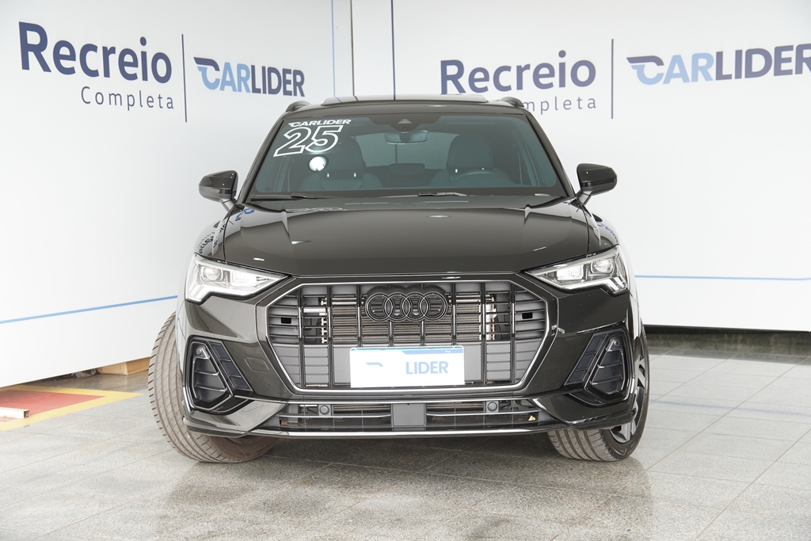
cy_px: 270
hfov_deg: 35.9
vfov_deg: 24.4
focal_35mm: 56
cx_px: 406
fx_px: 1250
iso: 200
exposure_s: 1/100
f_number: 3.5
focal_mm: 37
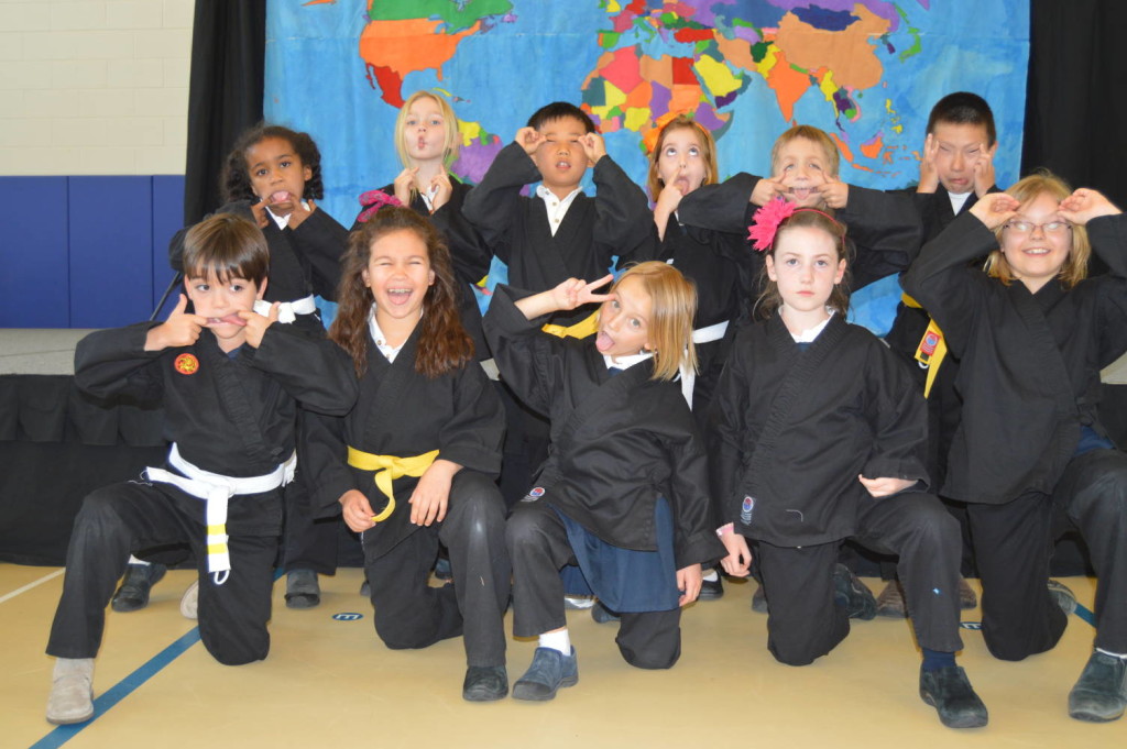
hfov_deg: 49.6
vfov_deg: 34.2
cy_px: 374
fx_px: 1220
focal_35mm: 39
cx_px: 564
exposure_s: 1/60
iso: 500
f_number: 4
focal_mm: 26
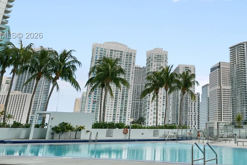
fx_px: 240
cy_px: 36
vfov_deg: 36.7
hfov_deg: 50.2
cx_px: 207
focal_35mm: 35
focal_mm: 16
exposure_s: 1/320
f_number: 9
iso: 200
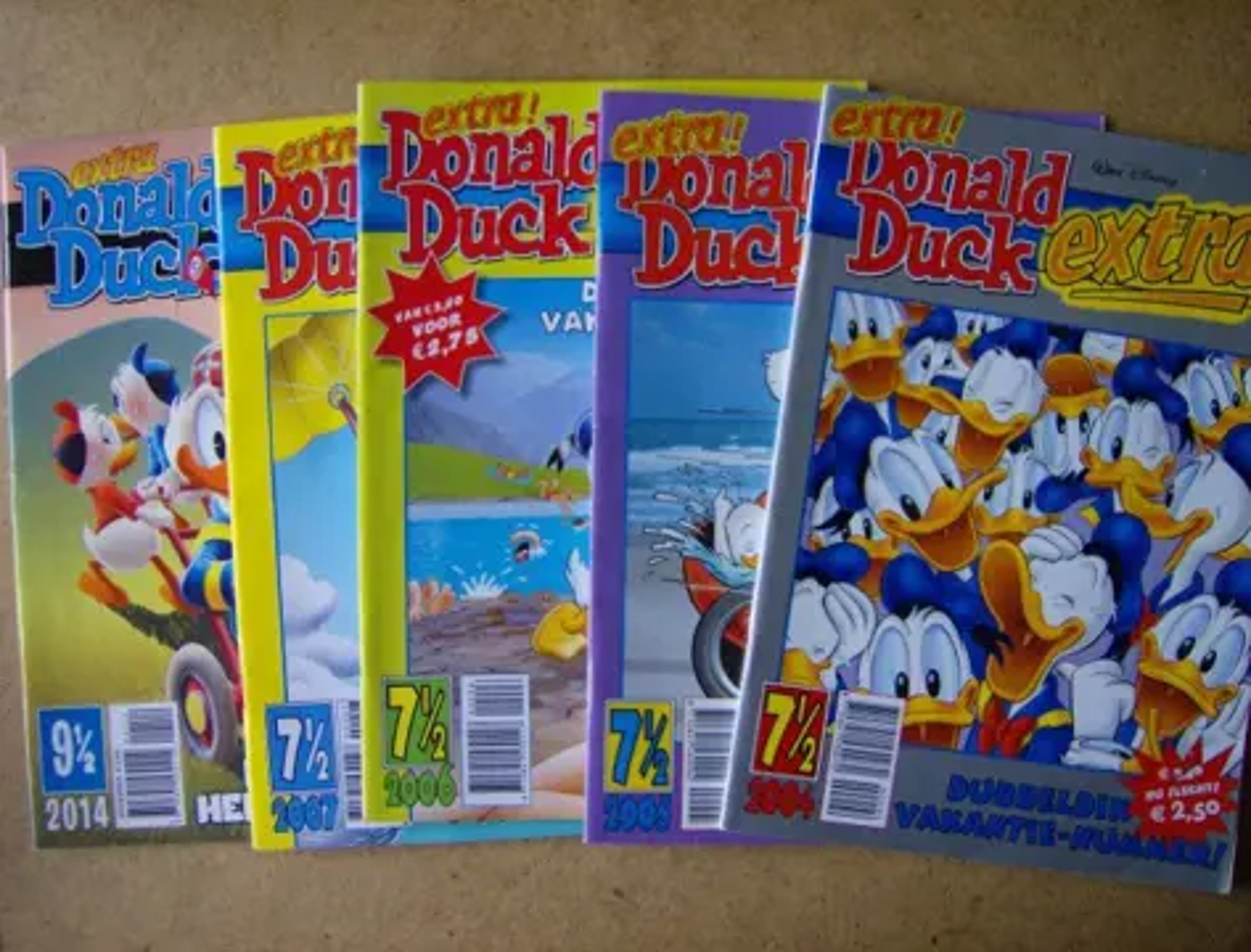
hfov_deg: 51.1
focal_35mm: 36
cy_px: 476
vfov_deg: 40.0
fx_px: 1308
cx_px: 626
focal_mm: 6
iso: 200
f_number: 2.8
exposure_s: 1/25.8
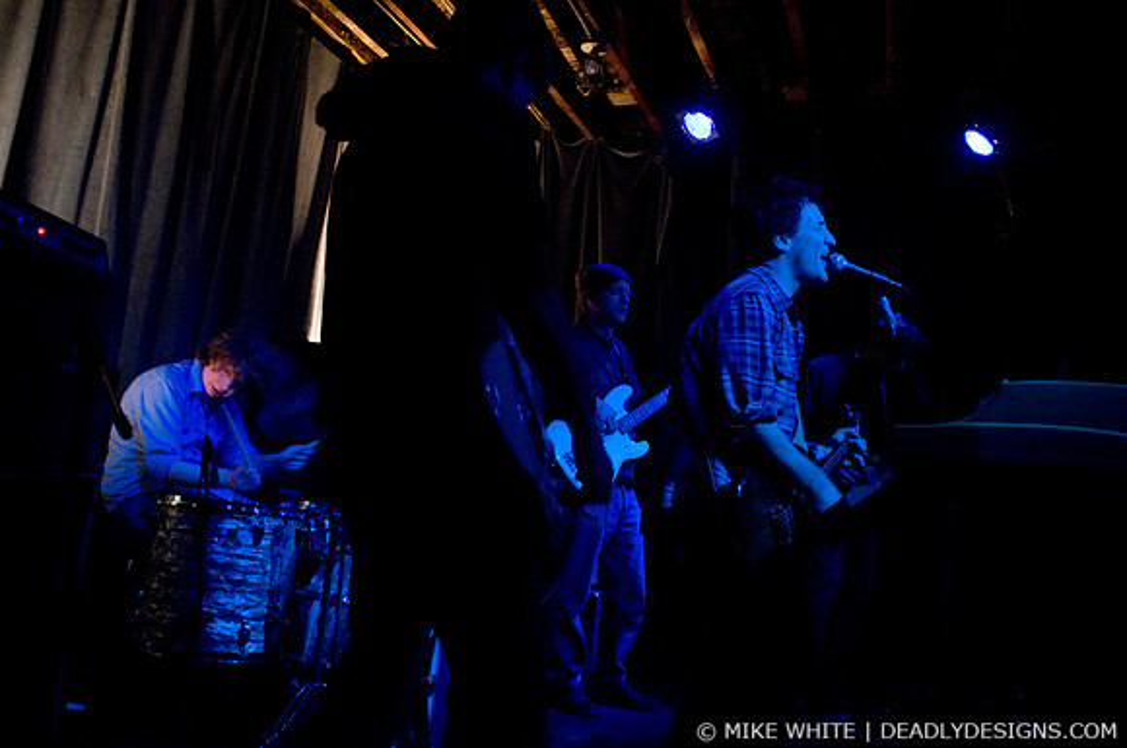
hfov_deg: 62.0
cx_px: 564
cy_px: 374
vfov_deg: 43.5
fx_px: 938
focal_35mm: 30
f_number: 2.8
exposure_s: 1/50
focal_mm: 20
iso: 2500
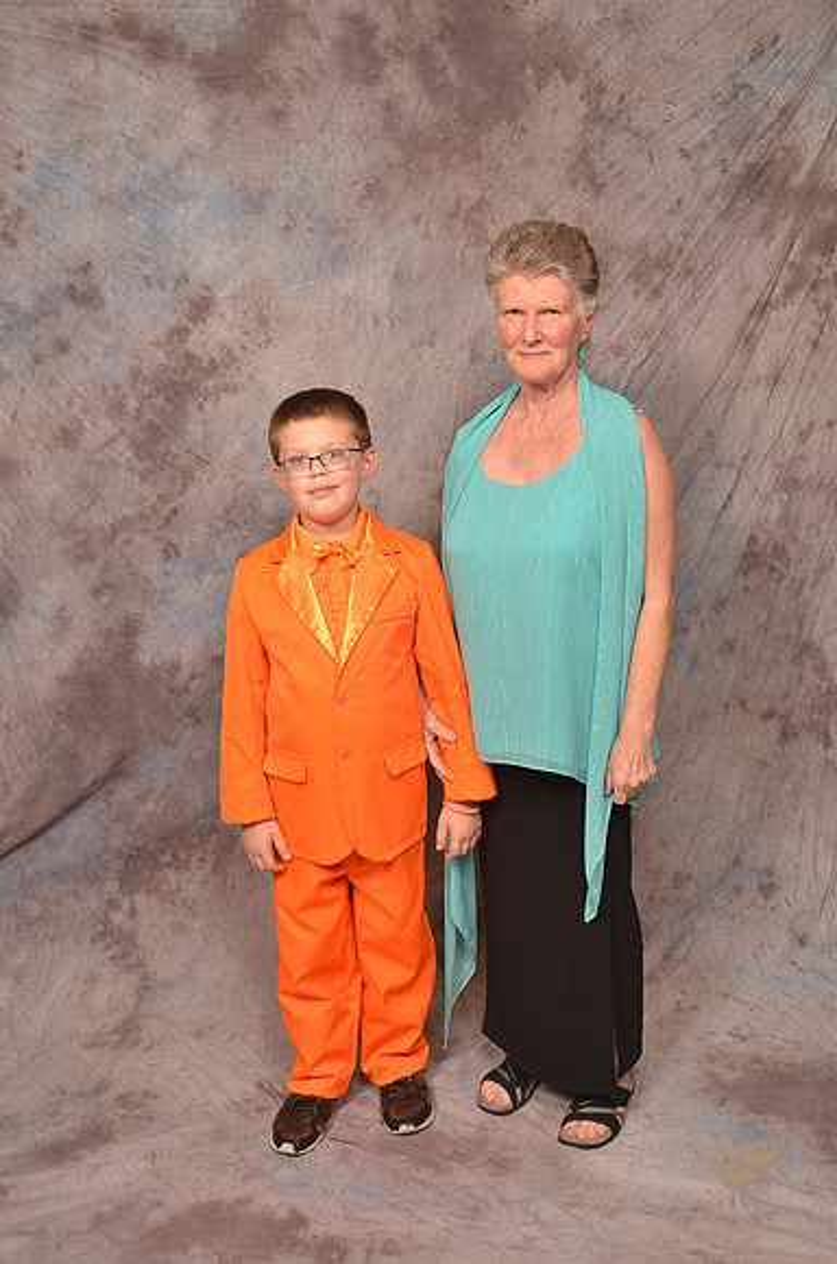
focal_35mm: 38
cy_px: 632
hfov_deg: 35.3
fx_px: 1314
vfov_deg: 51.4
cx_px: 418
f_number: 5.6
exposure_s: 1/60
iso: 200
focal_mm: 25
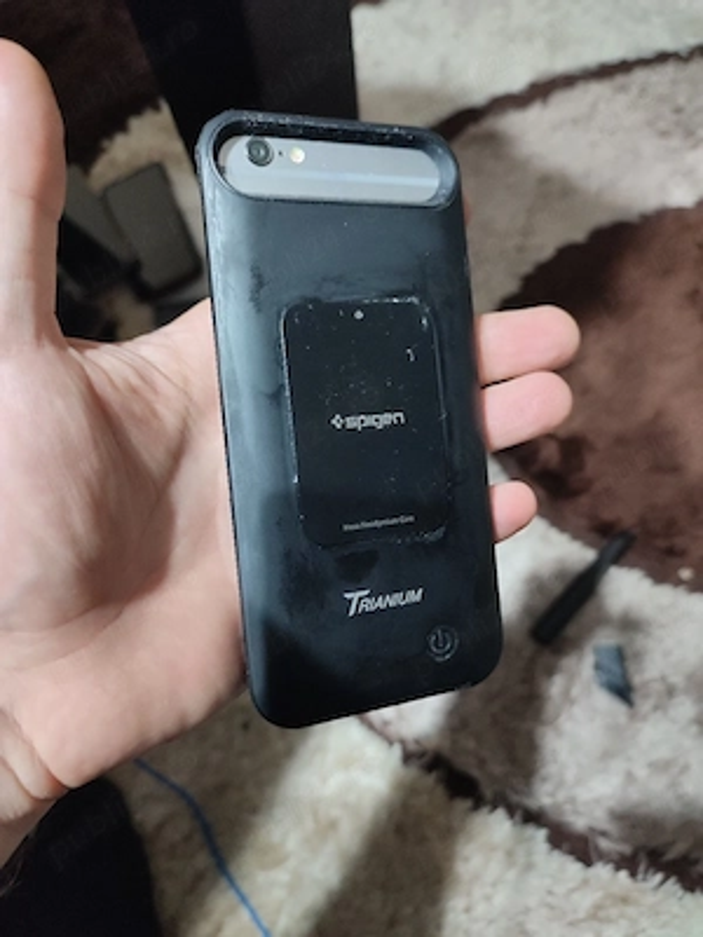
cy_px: 468
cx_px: 352
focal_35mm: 25
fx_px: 677
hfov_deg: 54.9
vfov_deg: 69.4
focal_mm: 6.04
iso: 701
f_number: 1.9
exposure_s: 1/20
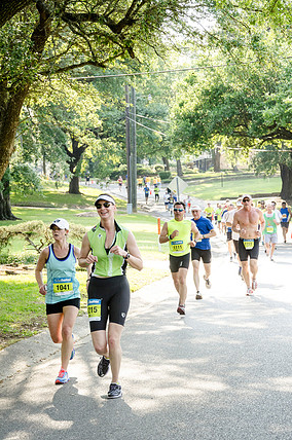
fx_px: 1269
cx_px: 143
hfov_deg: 13.1
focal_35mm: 104
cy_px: 229
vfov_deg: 19.7
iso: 800
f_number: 5.3
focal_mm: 66
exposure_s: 1/400
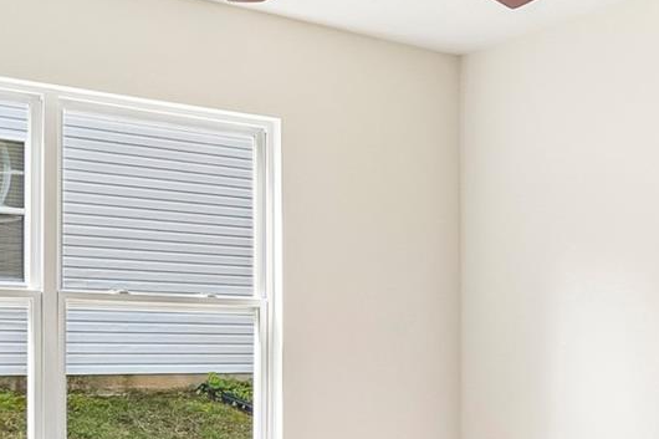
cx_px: 506
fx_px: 1061
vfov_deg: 23.0
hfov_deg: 33.7
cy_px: 365
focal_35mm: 58
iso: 200
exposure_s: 1/80
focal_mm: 15
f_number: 8
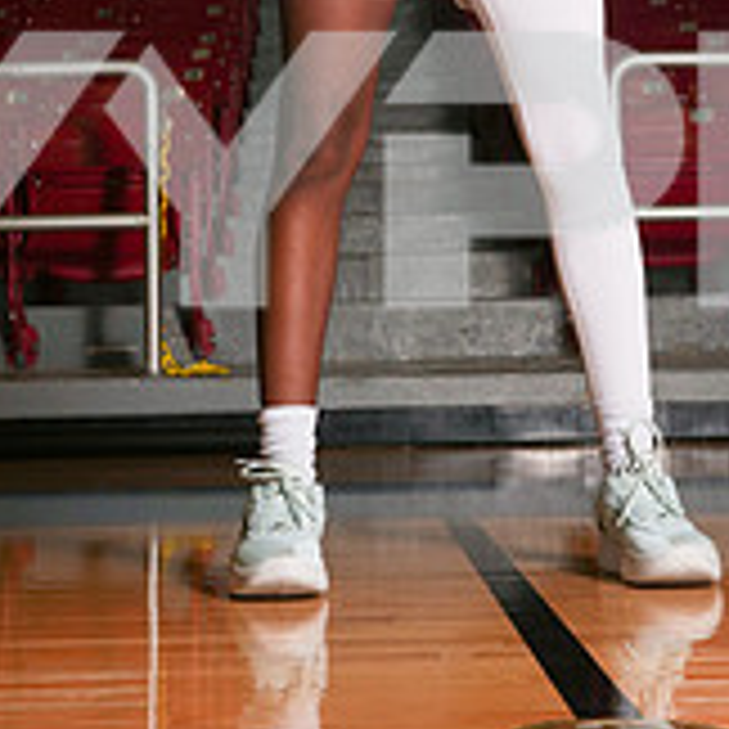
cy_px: -144
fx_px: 2311
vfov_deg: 17.1
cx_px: 342
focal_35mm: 97
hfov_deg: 17.9
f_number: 6.3
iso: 250
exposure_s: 1/200
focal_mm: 41
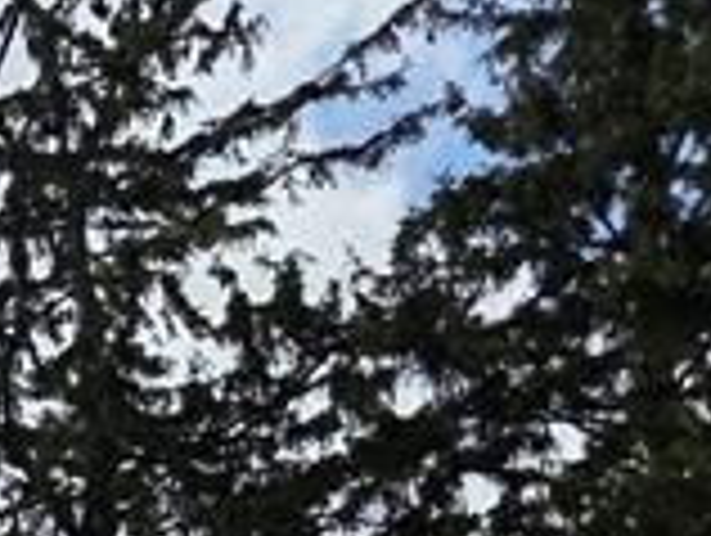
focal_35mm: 149
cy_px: 1631
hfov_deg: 11.1
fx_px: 3065
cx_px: -1008
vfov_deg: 8.4
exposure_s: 1/7944
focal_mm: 6.3
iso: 80
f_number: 1.7
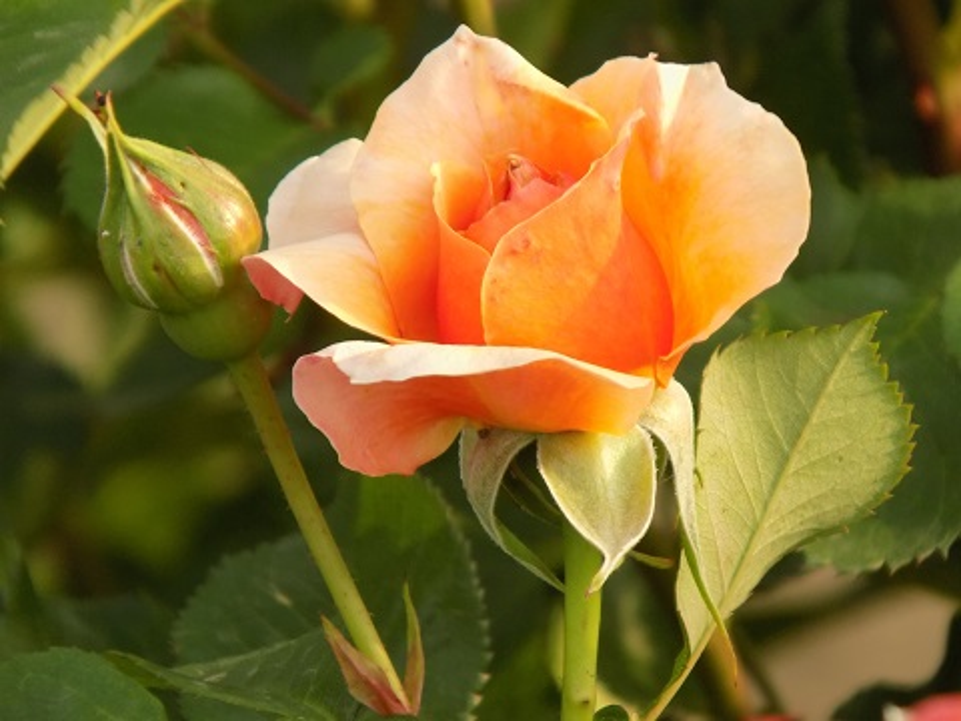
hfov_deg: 3.1
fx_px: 17490
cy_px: 360
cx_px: 480
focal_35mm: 630
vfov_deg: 2.4
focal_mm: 112
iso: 180
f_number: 5.9
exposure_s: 1/125
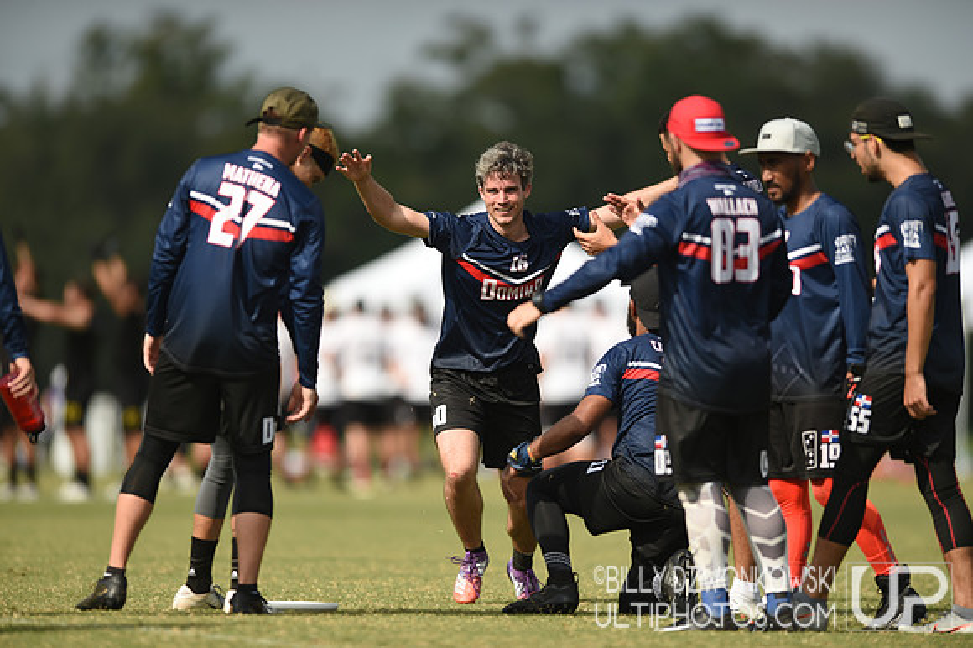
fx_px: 10805
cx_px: 486
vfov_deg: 3.4
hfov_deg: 5.2
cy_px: 324
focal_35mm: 400
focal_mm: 400
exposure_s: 1/4000
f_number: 2.8
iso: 160
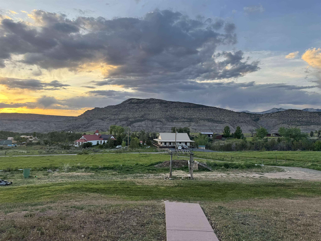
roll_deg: -1.7
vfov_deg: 56.8
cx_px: 160
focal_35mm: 24
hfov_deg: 71.6
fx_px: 223
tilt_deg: -0.3
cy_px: 120
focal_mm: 6.76
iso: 80
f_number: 1.78
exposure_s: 1/506
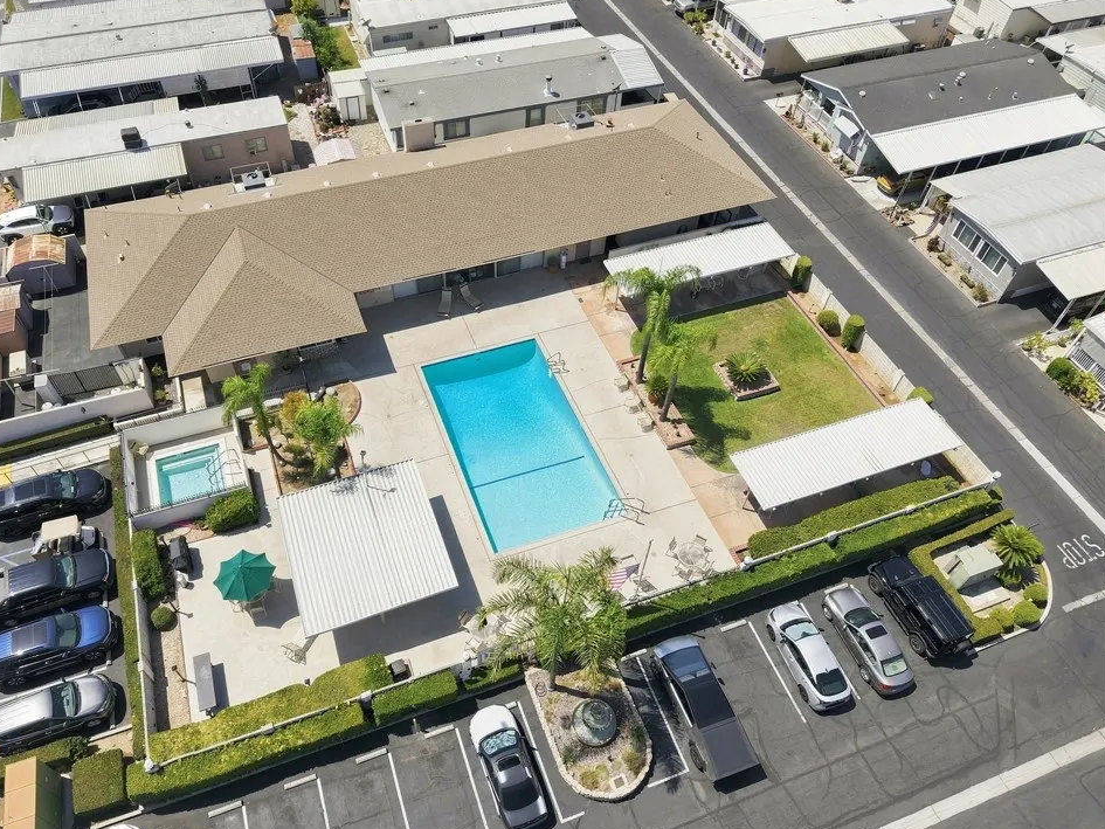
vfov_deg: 53.1
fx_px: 830
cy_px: 414
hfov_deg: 67.2
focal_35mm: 26
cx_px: 512
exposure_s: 1/5000
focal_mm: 8.7
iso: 150
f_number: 1.8
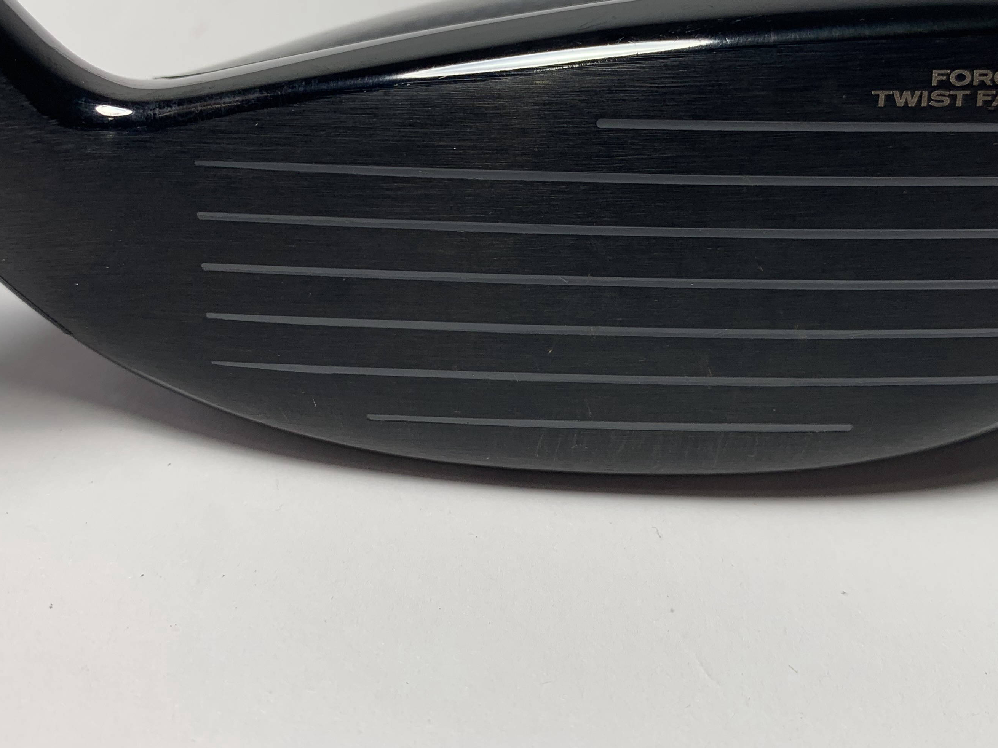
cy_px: 216
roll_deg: -4.7
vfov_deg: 35.4
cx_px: 557
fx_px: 1153
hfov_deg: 46.7
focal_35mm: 40
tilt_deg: -37.7
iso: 25
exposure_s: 1/233
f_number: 1.8
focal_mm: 4.25
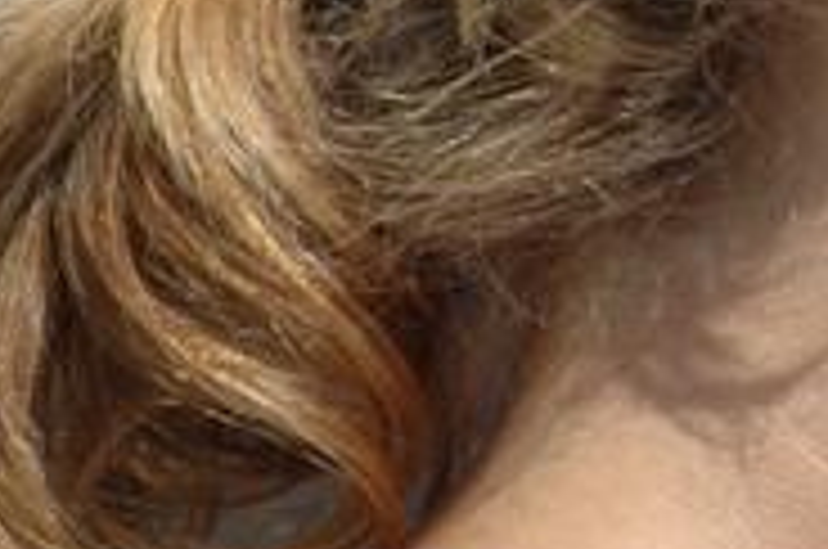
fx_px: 16204
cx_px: 1269
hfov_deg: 2.9
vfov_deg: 1.9
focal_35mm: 706
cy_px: -225
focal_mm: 135
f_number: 9
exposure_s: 1/1250
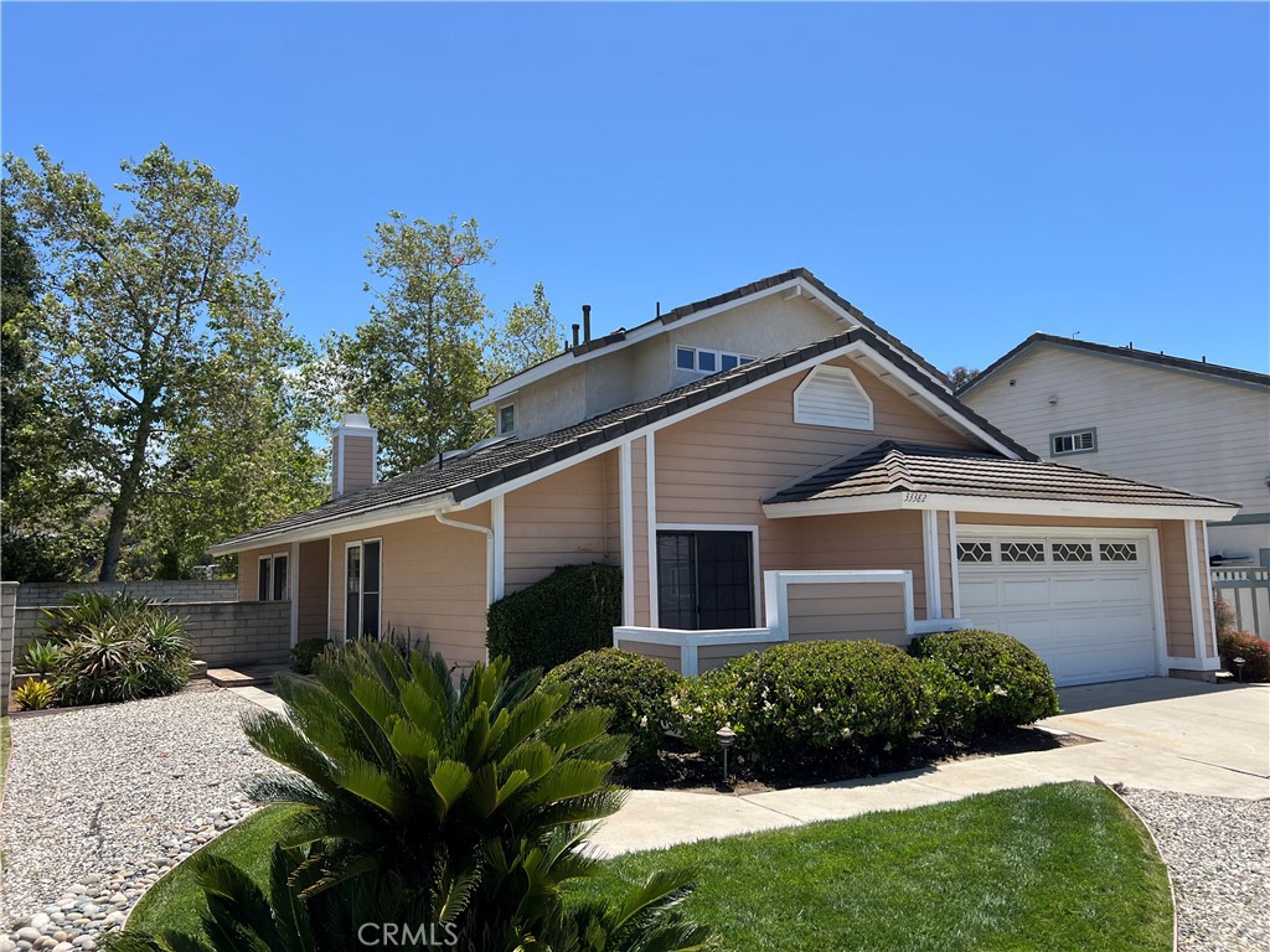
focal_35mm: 26
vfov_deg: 53.1
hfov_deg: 67.3
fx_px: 954
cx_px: 635
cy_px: 476
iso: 50
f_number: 1.5
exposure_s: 1/3356
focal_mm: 5.7
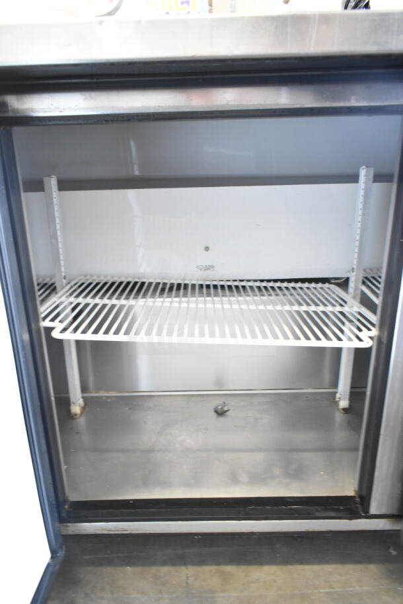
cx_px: 202
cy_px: 302
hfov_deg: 48.0
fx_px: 453
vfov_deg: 67.4
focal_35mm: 27
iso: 2800
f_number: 3.5
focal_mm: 18
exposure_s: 1/30
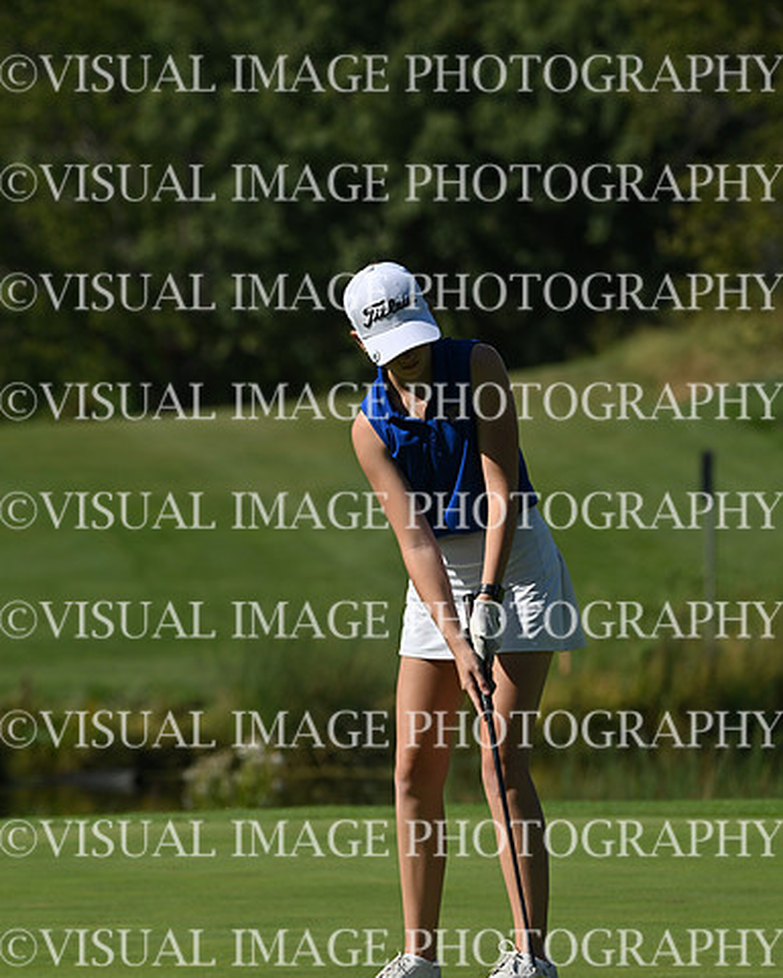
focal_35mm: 385
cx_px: 392
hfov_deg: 4.0
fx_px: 11149
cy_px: 565
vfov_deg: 5.0
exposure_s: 1/1000
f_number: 9
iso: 220
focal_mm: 340
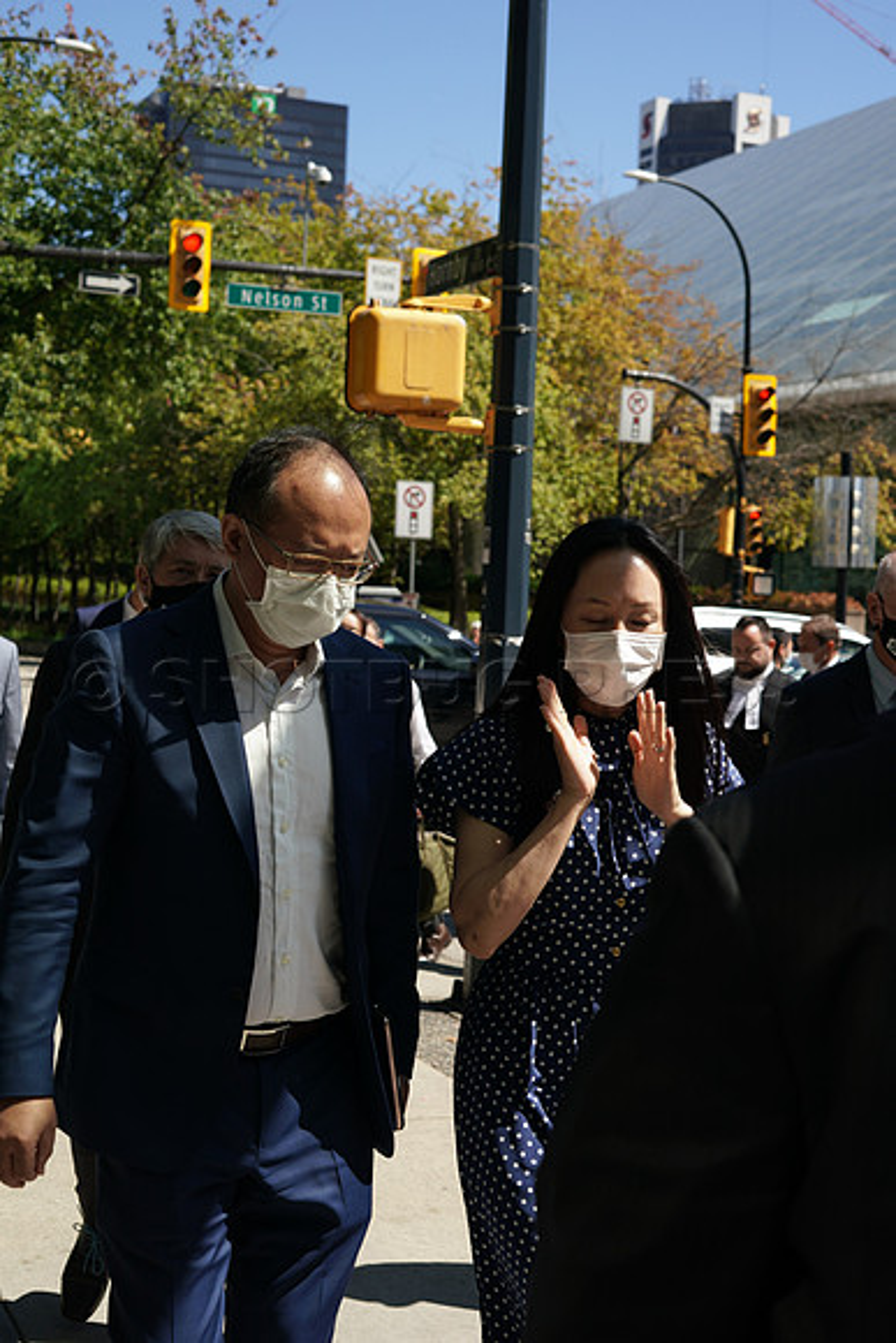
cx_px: 448
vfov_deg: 39.6
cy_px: 672
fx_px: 1865
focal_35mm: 50
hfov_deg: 27.0
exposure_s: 1/500
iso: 200
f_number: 6.3
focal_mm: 50
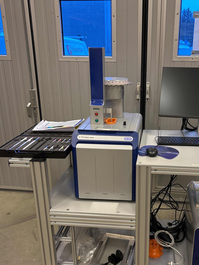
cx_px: 130
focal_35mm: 37
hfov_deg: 38.3
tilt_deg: -19.5
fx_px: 284
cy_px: 150
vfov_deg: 50.0
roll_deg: +1.1
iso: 64
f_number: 1.5
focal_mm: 5.7
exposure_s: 1/50
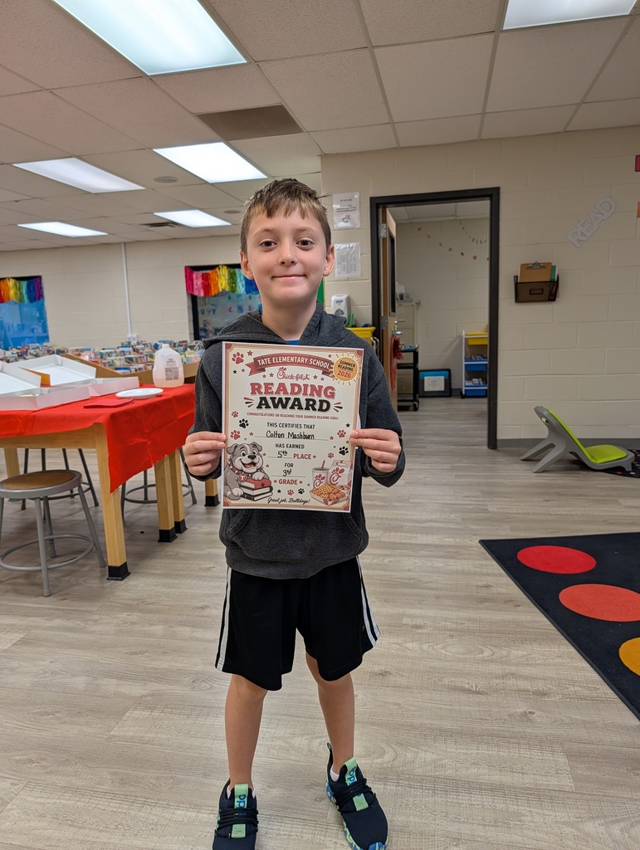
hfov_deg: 56.9
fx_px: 590
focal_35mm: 24
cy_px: 425
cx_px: 320
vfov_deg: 71.5
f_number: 1.68
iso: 55
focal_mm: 6.9
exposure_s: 1/120
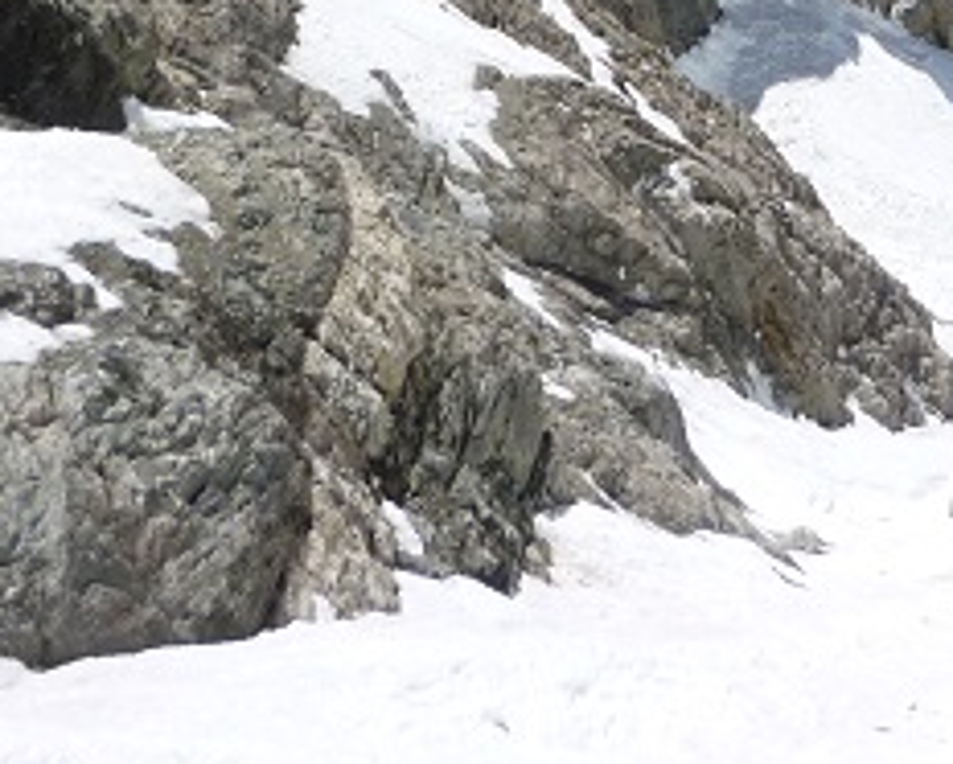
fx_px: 2117
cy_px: -150
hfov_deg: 24.9
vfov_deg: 19.3
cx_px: 778
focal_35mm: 75
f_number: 4.5
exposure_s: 1/800
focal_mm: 5.2
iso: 80
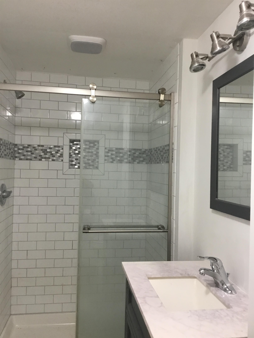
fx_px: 303
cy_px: 169
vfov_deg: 58.4
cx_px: 127
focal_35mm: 31
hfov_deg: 45.4
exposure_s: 1/30
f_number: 2.4
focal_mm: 3.3
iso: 80
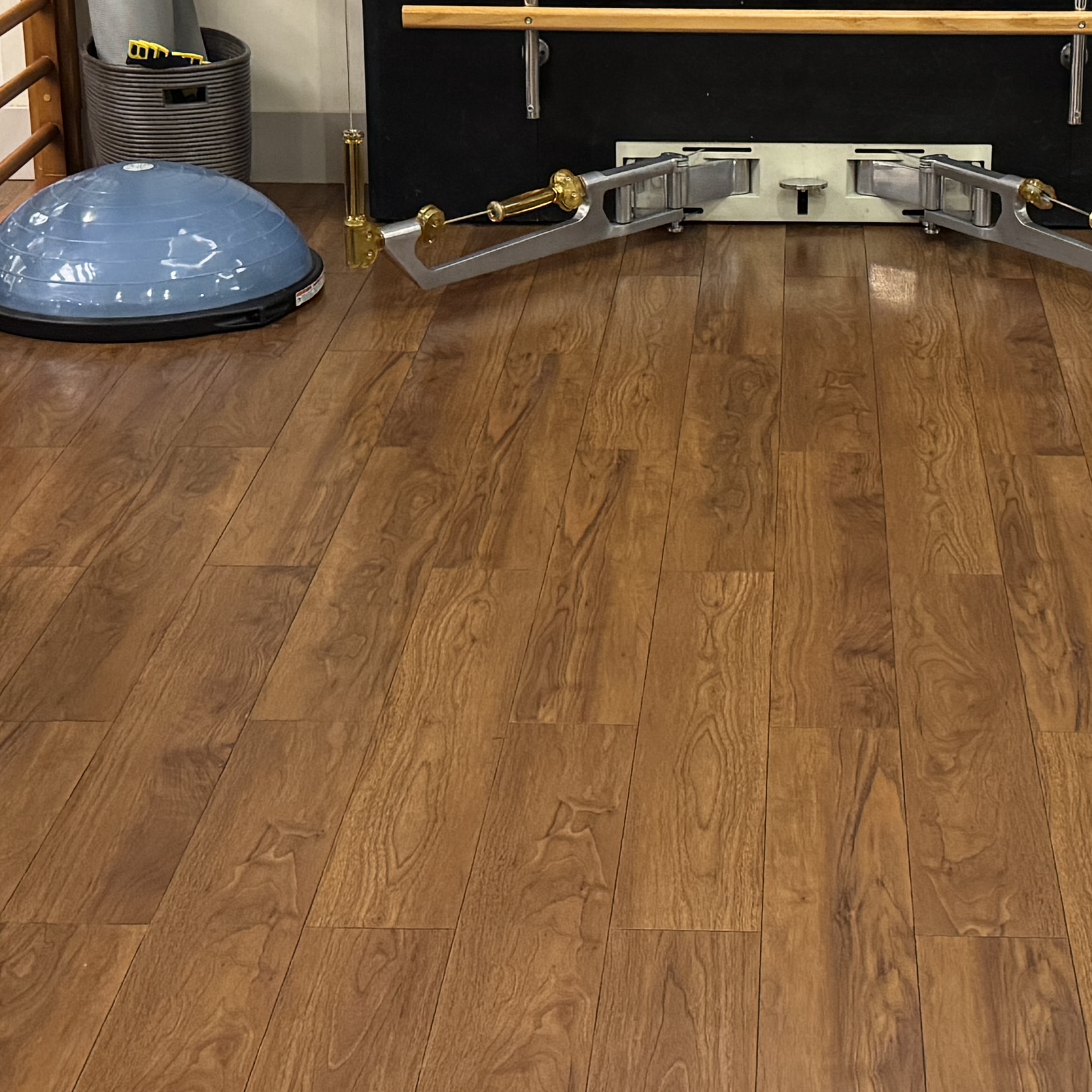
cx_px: 724
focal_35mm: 74
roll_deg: +0.1
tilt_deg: -16.6
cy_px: 261
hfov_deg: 23.3
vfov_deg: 23.1
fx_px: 2641
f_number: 1.78
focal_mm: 6.76
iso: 640
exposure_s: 1/33
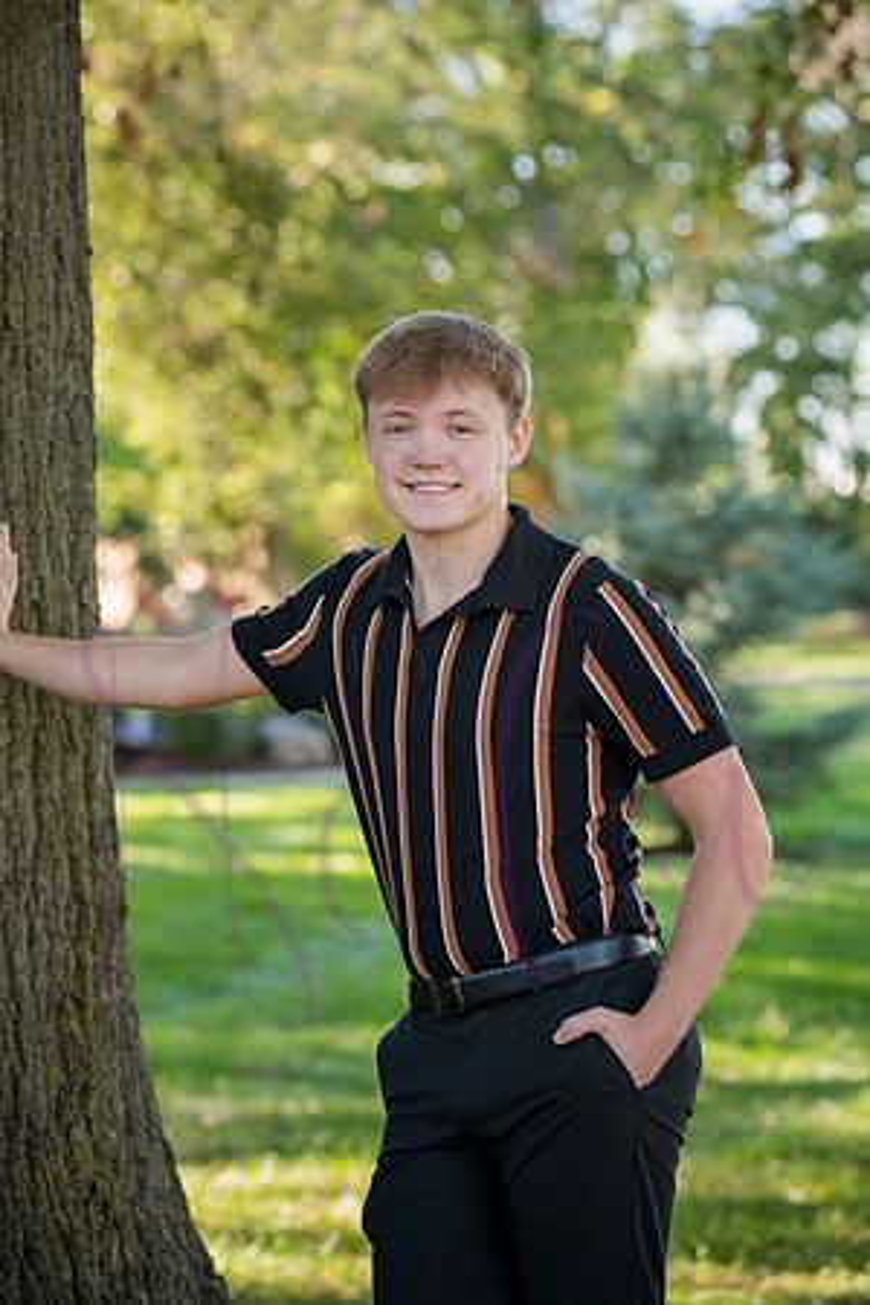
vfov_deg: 19.5
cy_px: 652
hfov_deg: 13.0
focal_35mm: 105
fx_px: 3806
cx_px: 435
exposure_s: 1/320
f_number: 4.5
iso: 800
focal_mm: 105
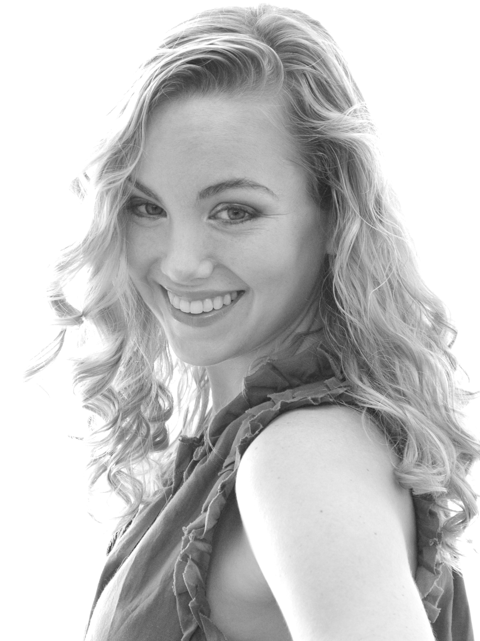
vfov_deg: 15.1
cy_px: 322
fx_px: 2422
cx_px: 239
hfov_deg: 11.3
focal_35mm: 131
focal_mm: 80
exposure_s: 1/125
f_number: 8
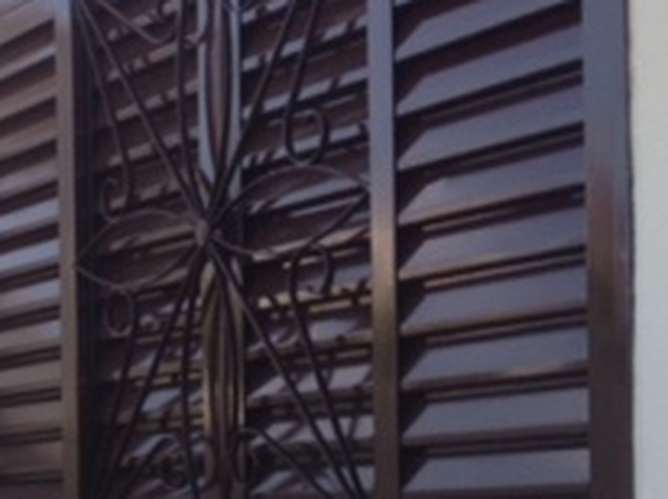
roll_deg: +1.1
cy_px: 544
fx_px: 2101
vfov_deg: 13.3
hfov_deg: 17.4
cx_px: -81
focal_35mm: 109
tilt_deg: -0.4
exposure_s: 1/378
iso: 50
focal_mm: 4.28
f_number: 2.4
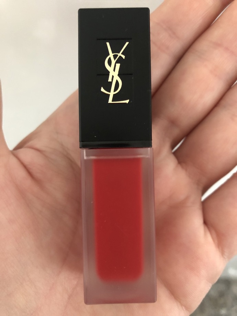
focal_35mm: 28
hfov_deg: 49.7
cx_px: 118
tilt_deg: -64.1
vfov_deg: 63.4
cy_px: 158
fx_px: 256
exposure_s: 1/6
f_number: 1.8
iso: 80
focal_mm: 3.99
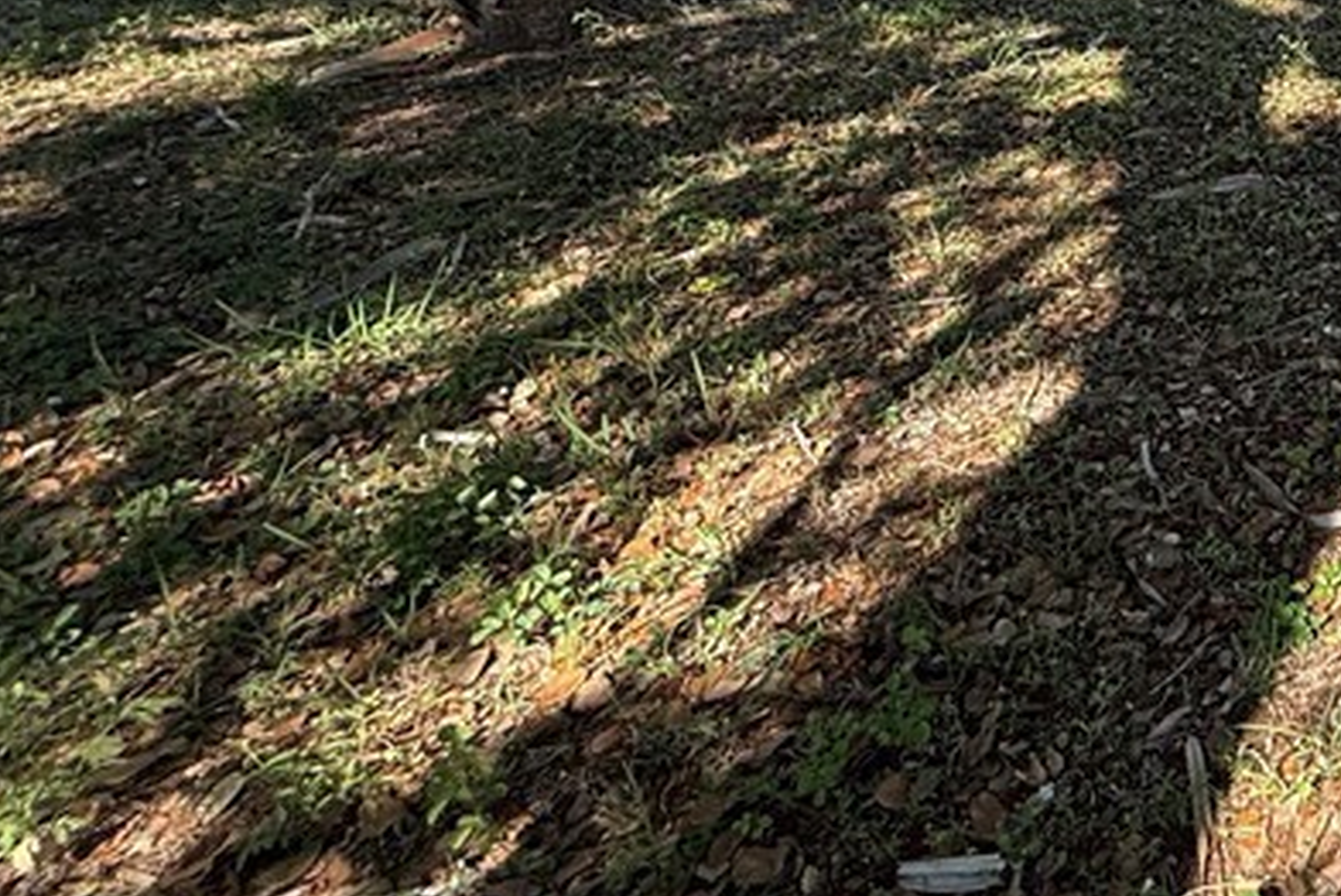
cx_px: 1710
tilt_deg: -9.0
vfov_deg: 30.5
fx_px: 1417
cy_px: -140
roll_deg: +1.7
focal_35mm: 38
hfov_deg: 35.8
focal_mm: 2.22
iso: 64
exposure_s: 1/694
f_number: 2.2
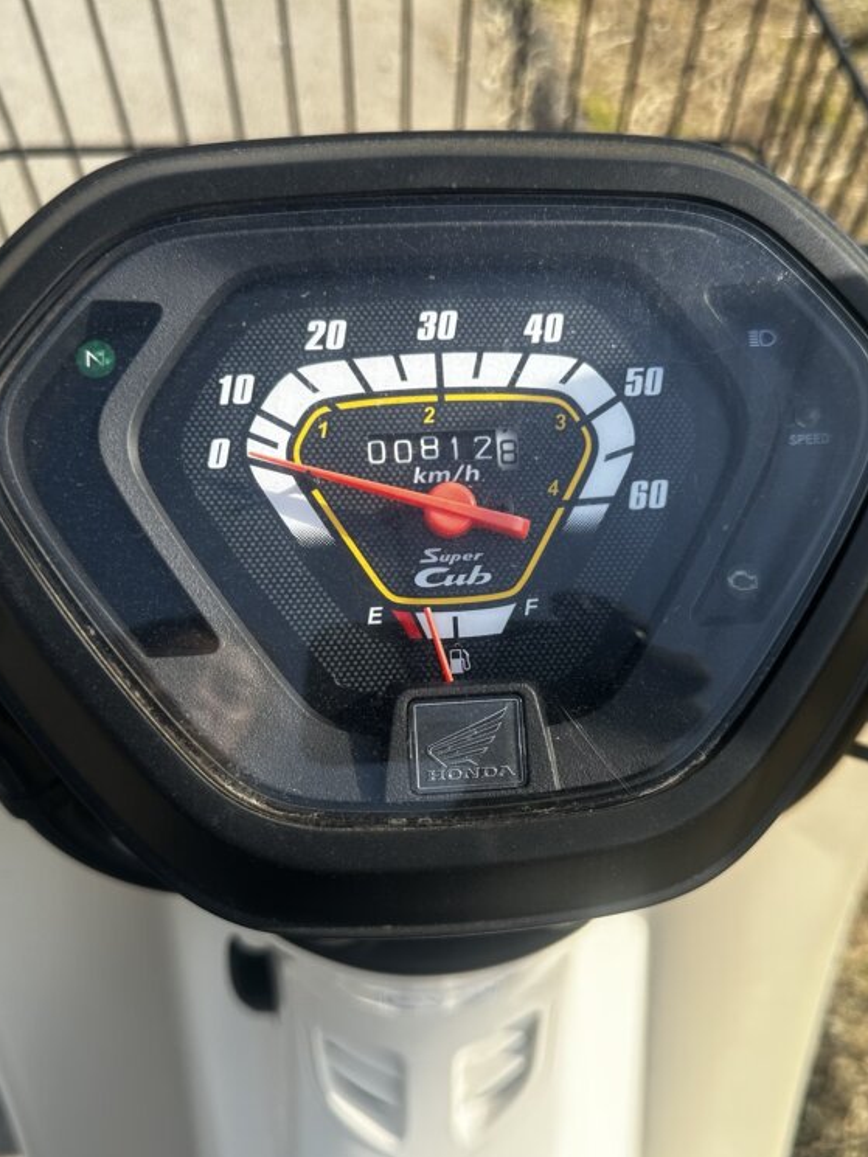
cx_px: 472
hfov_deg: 42.9
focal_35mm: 33
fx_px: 1103
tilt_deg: -48.9
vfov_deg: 55.3
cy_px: 595
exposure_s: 1/1949
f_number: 1.78
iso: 80
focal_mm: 6.86
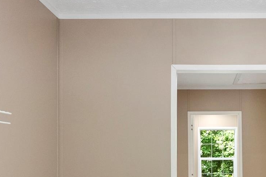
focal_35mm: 39
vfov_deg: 32.1
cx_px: 204
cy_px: 169
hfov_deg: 47.4
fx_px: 288
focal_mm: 14
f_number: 9
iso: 2000
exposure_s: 1/15
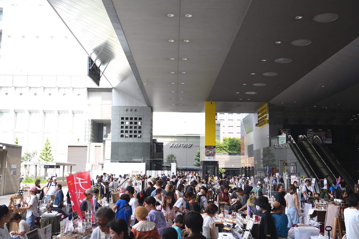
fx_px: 369
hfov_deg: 51.9
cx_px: 180
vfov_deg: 35.9
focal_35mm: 37
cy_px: 120
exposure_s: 1/200
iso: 100
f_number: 4
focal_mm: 37
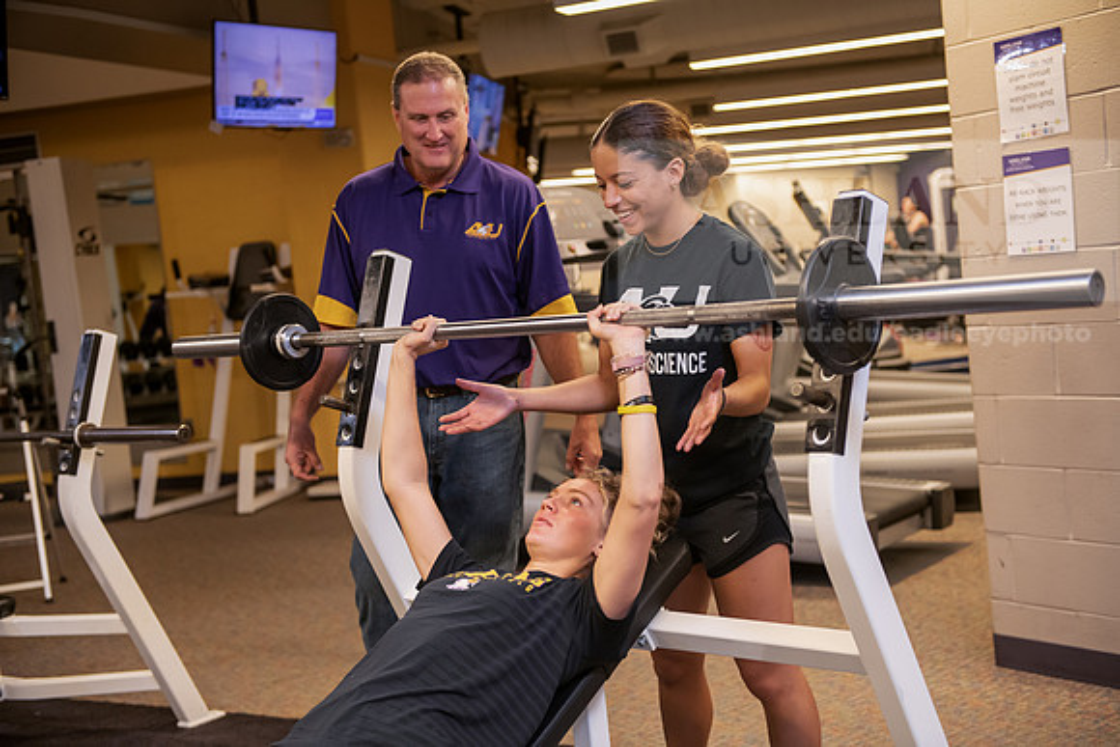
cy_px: 374
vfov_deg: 27.0
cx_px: 560
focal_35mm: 50
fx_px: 1556
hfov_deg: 39.6
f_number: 3.2
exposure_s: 1/200
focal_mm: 50
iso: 1000
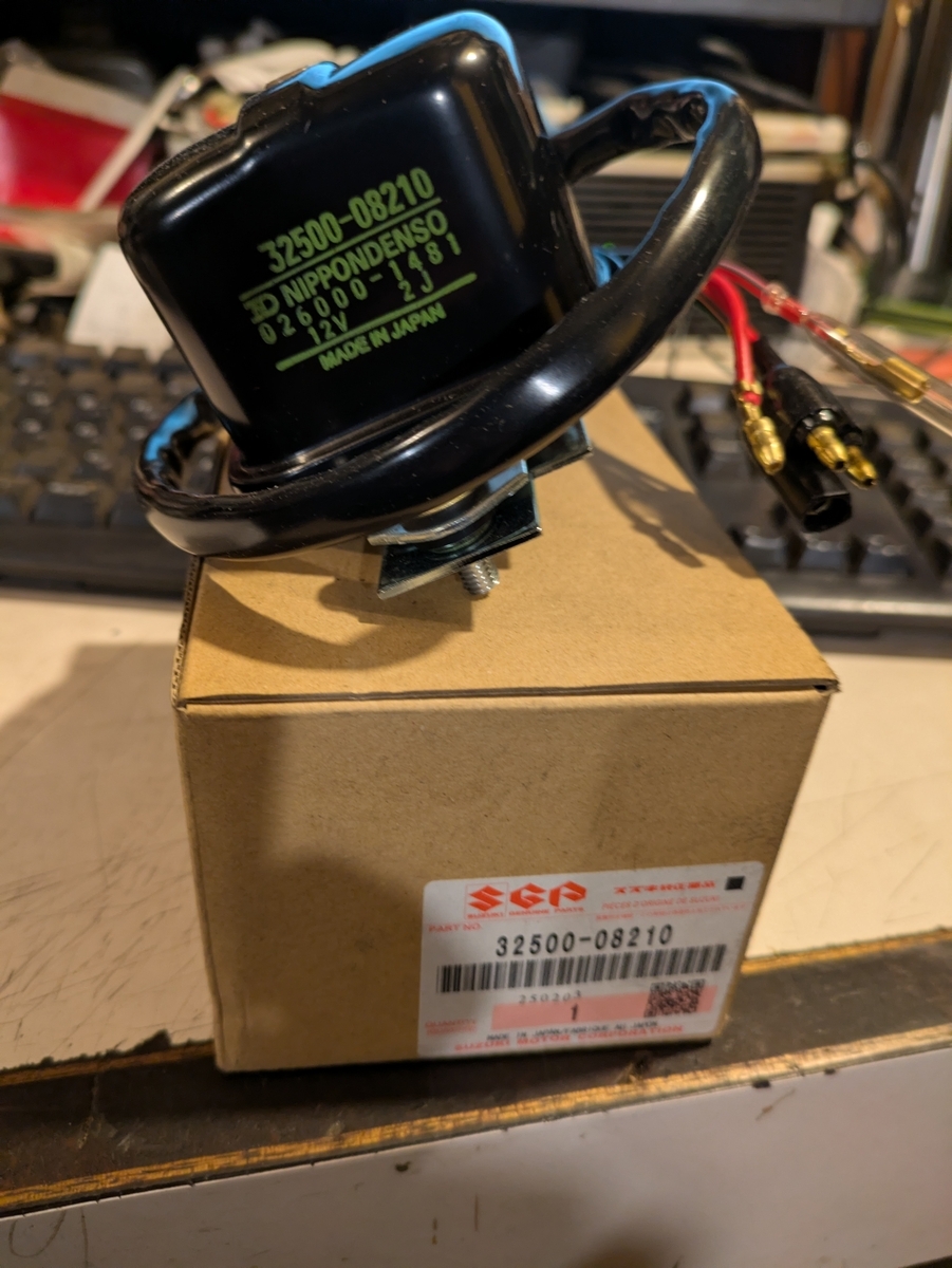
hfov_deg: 54.9
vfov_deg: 69.4
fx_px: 916
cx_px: 476
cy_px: 634
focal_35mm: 25
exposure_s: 1/30
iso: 266
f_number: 1.89
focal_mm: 5.43
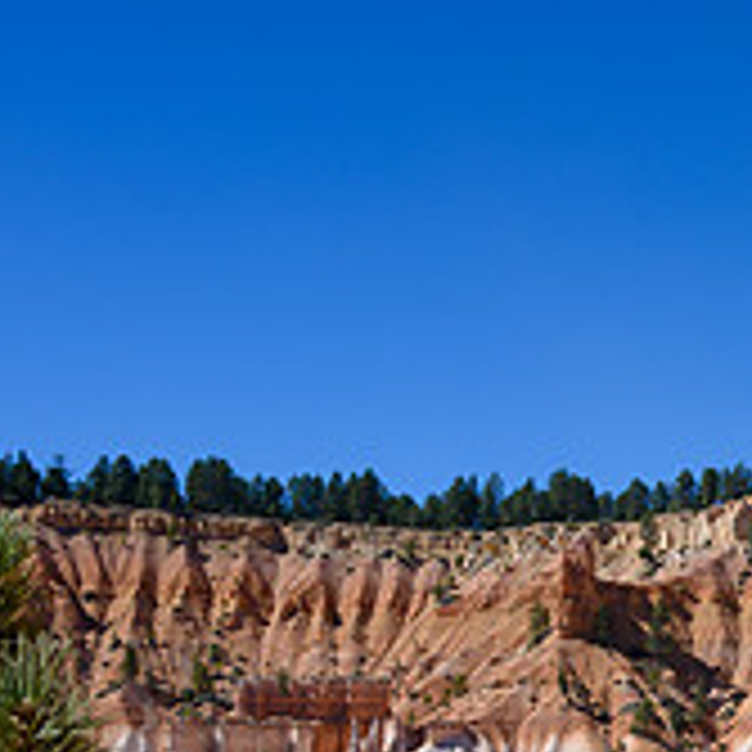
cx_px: 1076
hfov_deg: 16.1
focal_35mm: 100
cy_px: 838
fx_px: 2458
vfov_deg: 16.8
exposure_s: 1/400
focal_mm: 34
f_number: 8
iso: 100
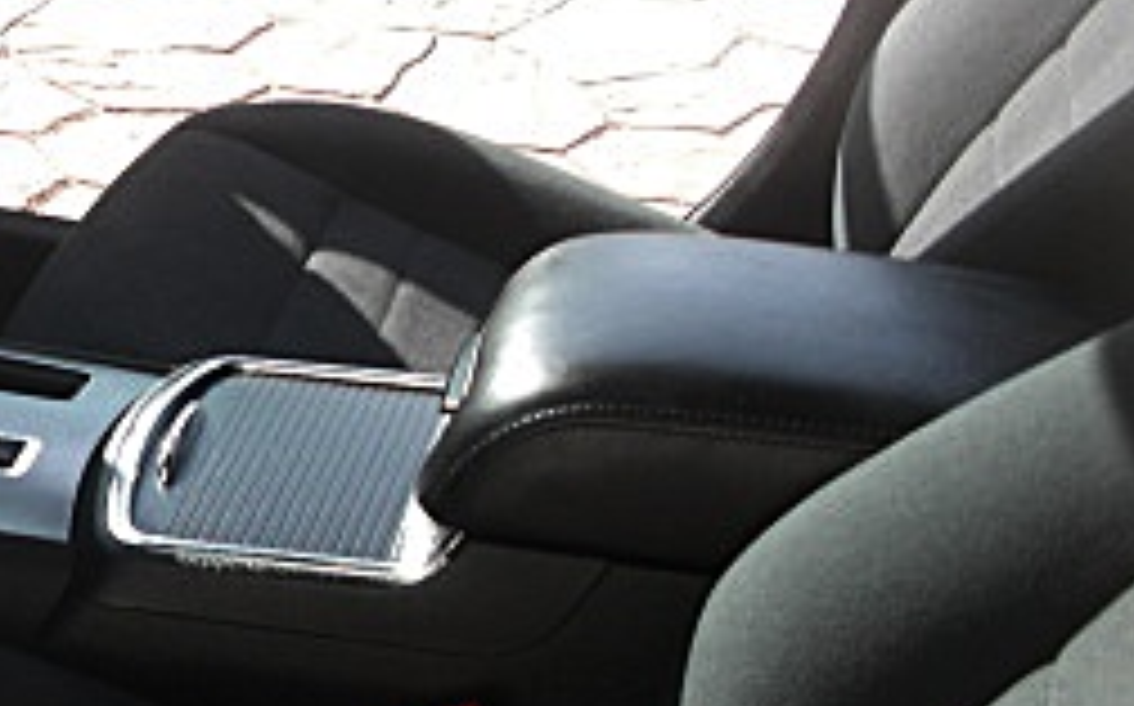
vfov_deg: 13.4
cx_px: -297
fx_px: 2995
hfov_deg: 19.9
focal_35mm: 97
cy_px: 409
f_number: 2.8
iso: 50
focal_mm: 6.3
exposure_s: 1/200
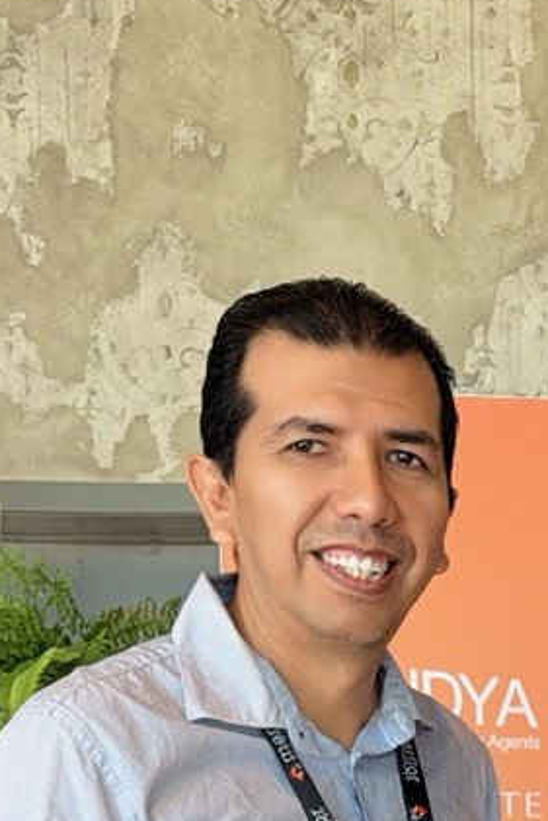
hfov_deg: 15.3
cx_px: 800
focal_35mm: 83
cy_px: 1133
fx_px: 1893
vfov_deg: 21.5
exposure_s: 1/100
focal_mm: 6.76
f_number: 1.78
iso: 100
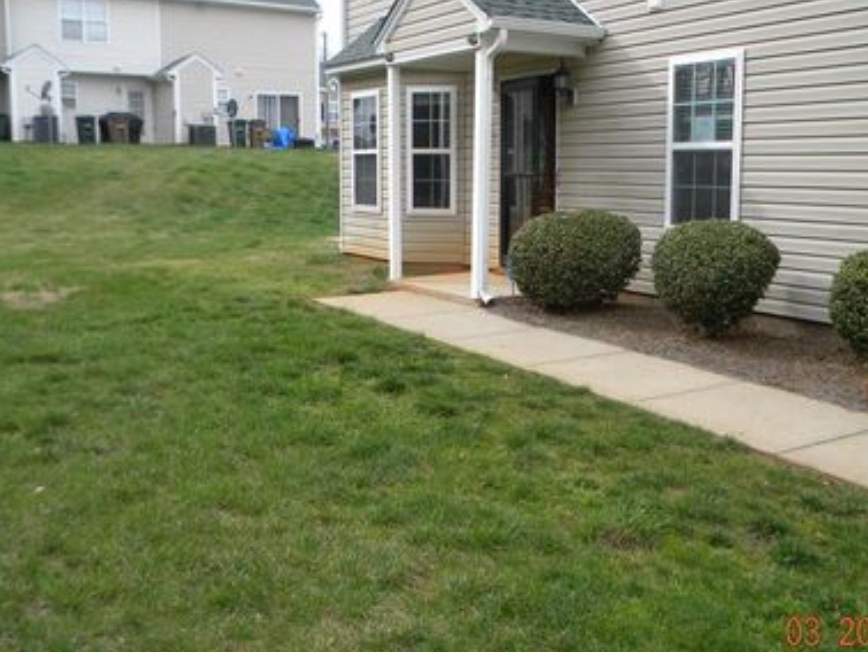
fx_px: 928
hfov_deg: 50.1
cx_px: 457
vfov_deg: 38.7
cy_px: 290
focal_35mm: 37
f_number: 3.5
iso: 133
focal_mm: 5
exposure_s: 1/498
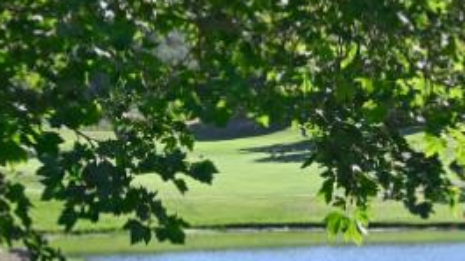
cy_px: 140
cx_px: 784
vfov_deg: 6.8
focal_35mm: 178
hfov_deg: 11.4
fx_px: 2195
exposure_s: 1/320
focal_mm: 30
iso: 100
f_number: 6.3
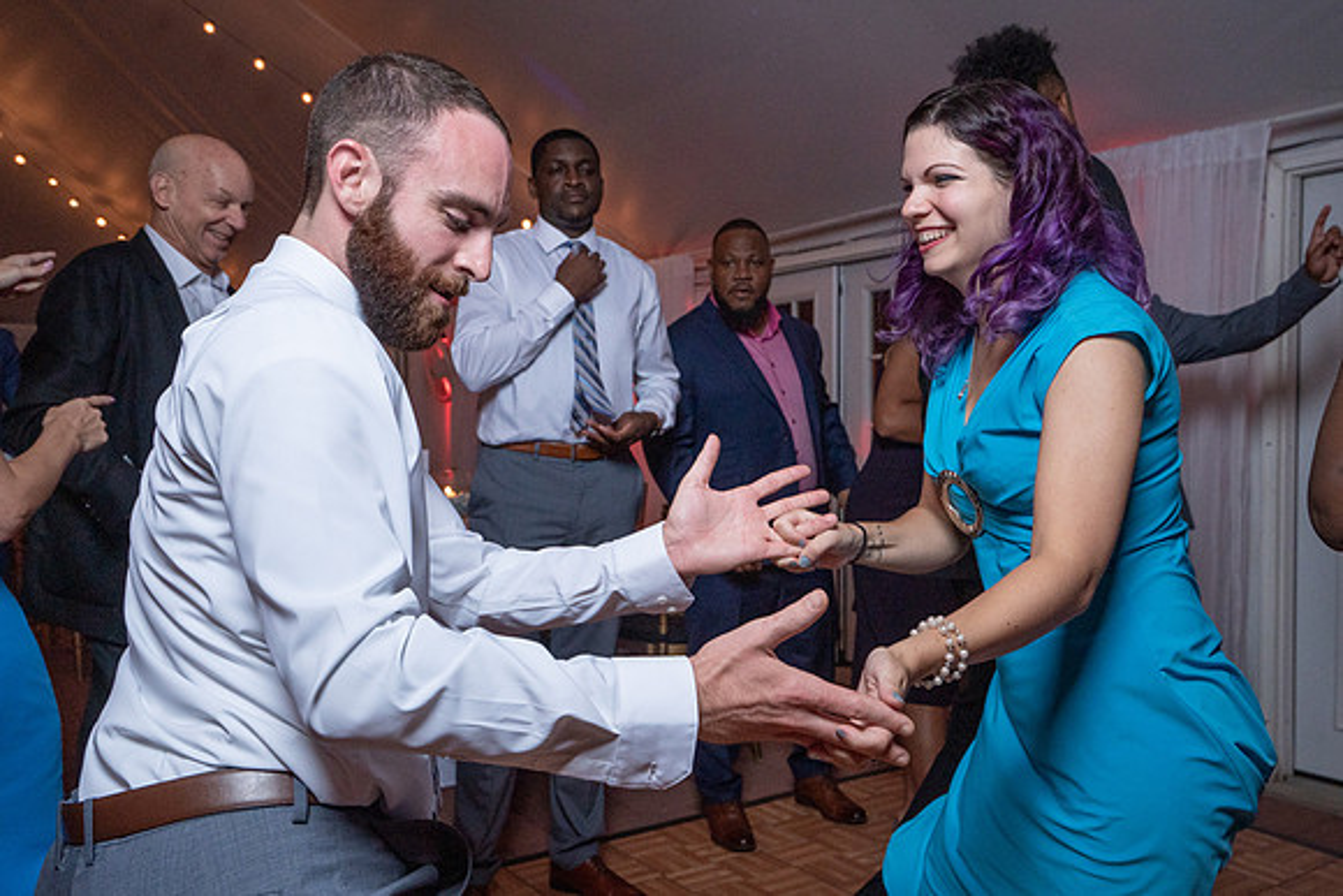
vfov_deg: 41.7
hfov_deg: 59.5
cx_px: 707
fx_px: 1175
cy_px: 466
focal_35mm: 31
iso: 2000
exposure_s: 1/200
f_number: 5.6
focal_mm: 28
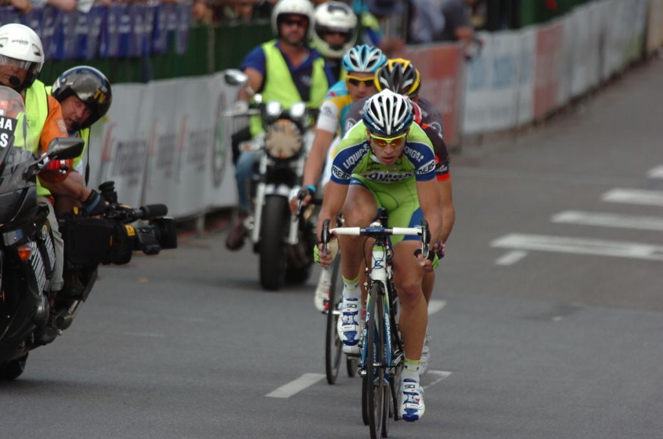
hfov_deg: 3.4
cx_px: 332
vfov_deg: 2.3
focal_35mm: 600
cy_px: 220
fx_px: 11031
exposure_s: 1/640
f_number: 5.6
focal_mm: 400
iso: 500
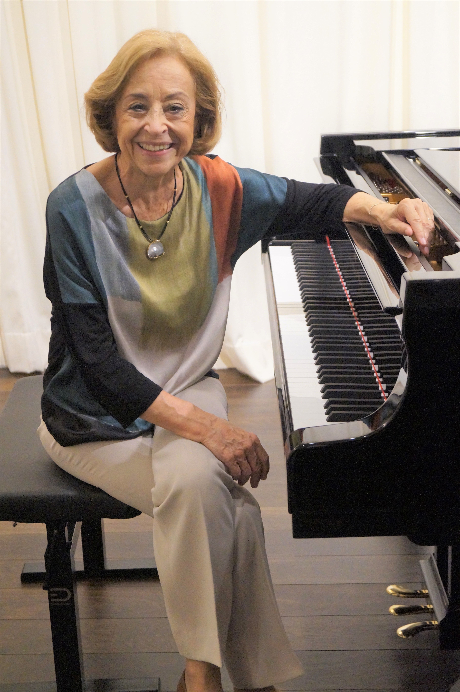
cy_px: 346
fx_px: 1007
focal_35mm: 52
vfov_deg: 37.9
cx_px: 230
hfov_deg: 25.7
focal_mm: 35
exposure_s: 1/125
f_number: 5
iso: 3200
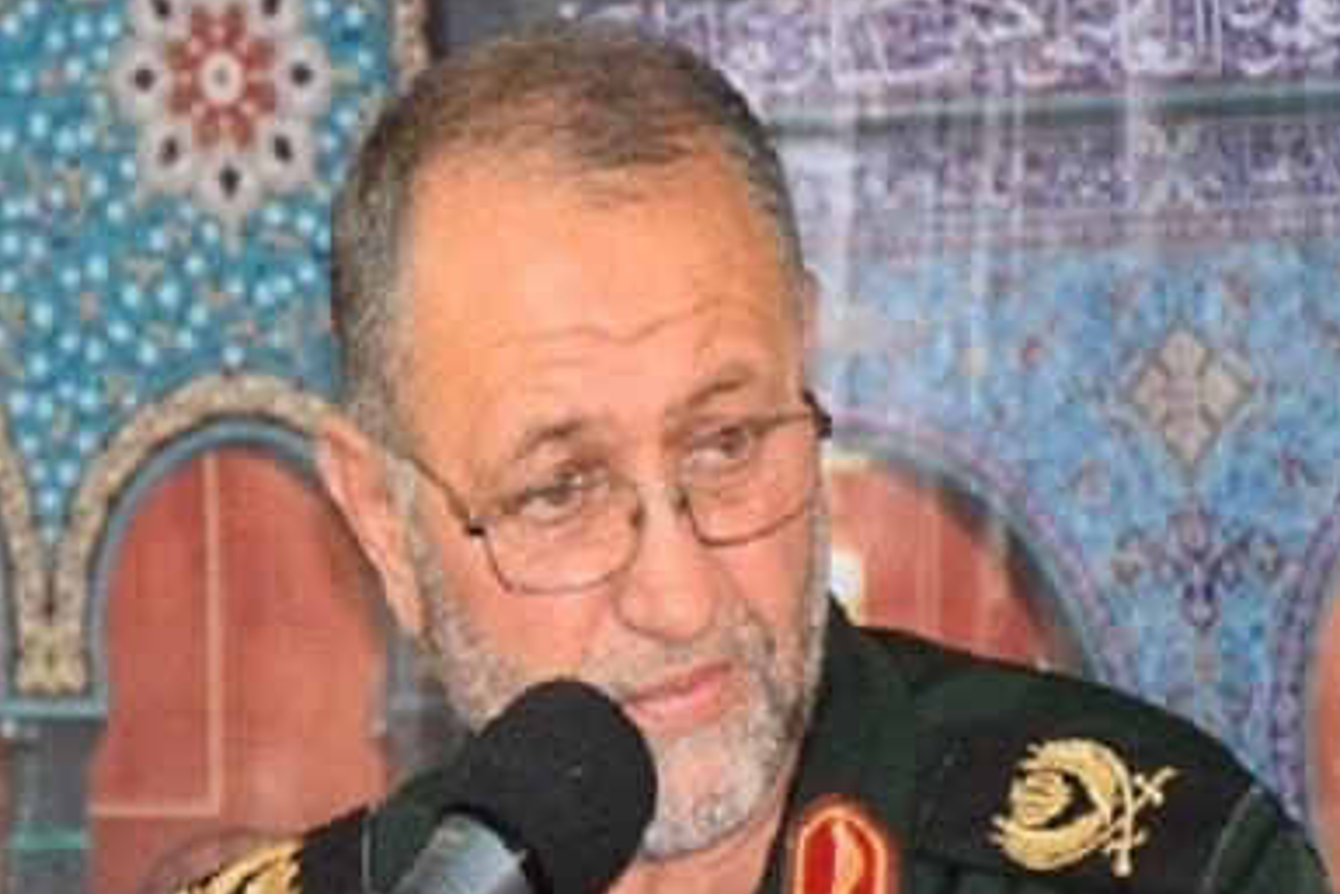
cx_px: 383
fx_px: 10872
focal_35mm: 292
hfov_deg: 7.0
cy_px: 605
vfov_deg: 4.7
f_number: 5.6
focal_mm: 100
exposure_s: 1/60
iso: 1250
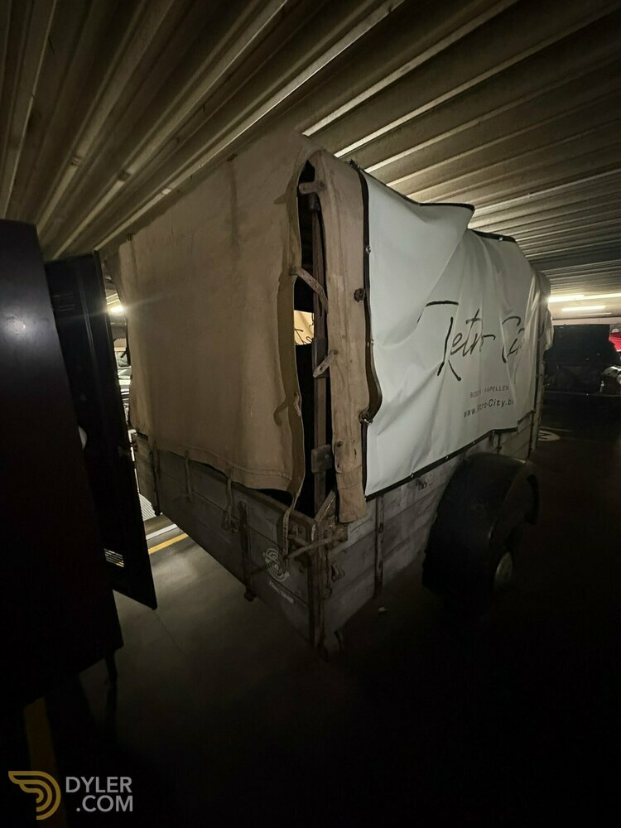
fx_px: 335
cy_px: 414
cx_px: 310
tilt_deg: -13.1
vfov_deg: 102.1
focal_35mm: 14
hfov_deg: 85.7
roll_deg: +0.3
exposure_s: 1/30
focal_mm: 2.22
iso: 1600
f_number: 2.2
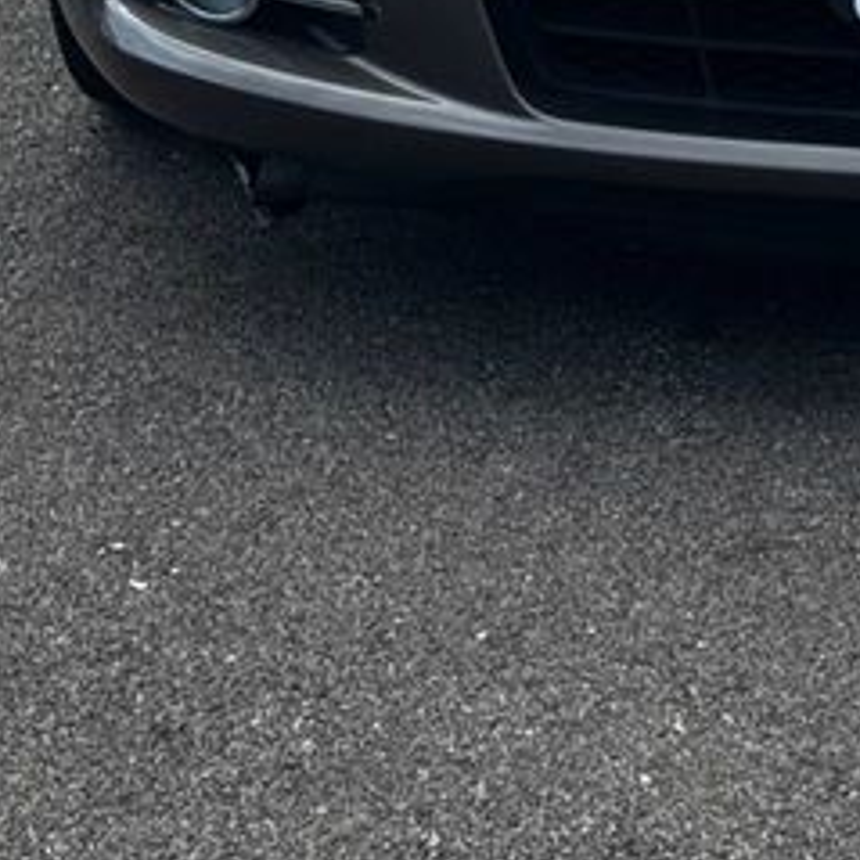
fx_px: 5116
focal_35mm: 182
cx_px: 993
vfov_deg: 9.3
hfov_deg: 9.5
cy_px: -453
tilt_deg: -12.6
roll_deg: +0.5
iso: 64
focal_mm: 6.76
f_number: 1.78
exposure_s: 1/3610
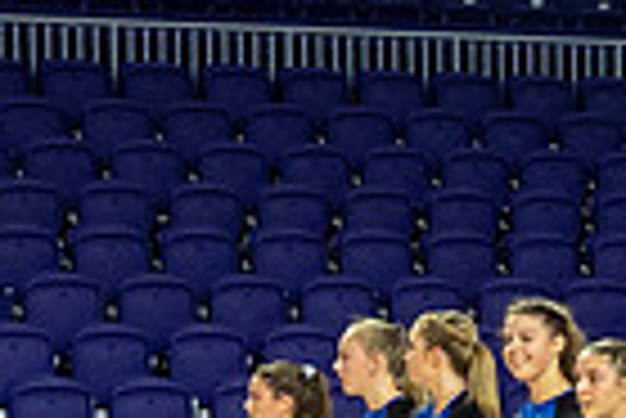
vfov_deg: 5.5
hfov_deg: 7.9
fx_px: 4352
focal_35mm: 250
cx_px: 1187
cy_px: 583
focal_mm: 14
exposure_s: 1/40
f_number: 3.2
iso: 200
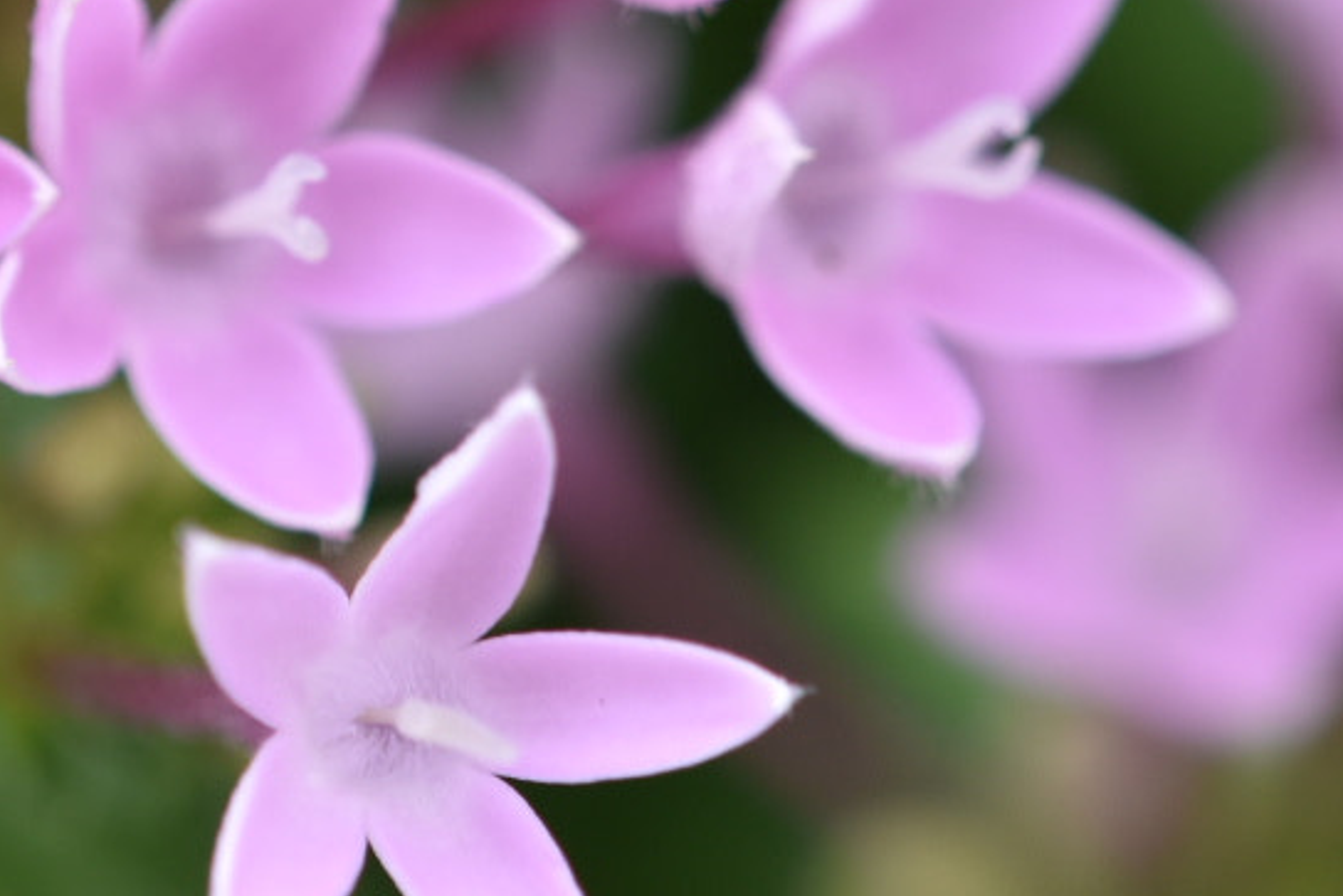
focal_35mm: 379
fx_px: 14160
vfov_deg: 3.6
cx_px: -195
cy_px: -259
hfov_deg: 5.4
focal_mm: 85
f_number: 5.6
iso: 100
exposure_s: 1/320
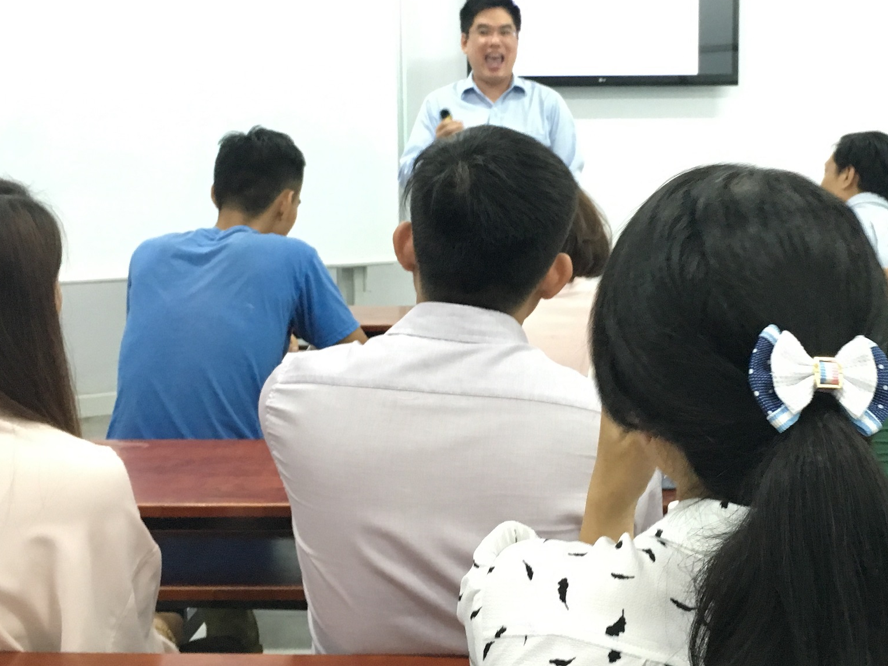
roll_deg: +0.3
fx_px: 1180
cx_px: 503
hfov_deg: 41.2
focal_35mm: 46
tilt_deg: -2.6
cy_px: 231
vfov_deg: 31.3
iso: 200
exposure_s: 1/17
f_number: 2.2
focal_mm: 4.15
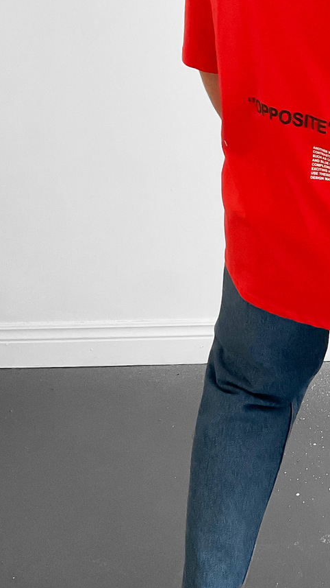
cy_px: 237
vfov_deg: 35.3
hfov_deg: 19.6
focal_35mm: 59
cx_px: 357
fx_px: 918
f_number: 1.8
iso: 200
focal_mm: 3
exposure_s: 1/60
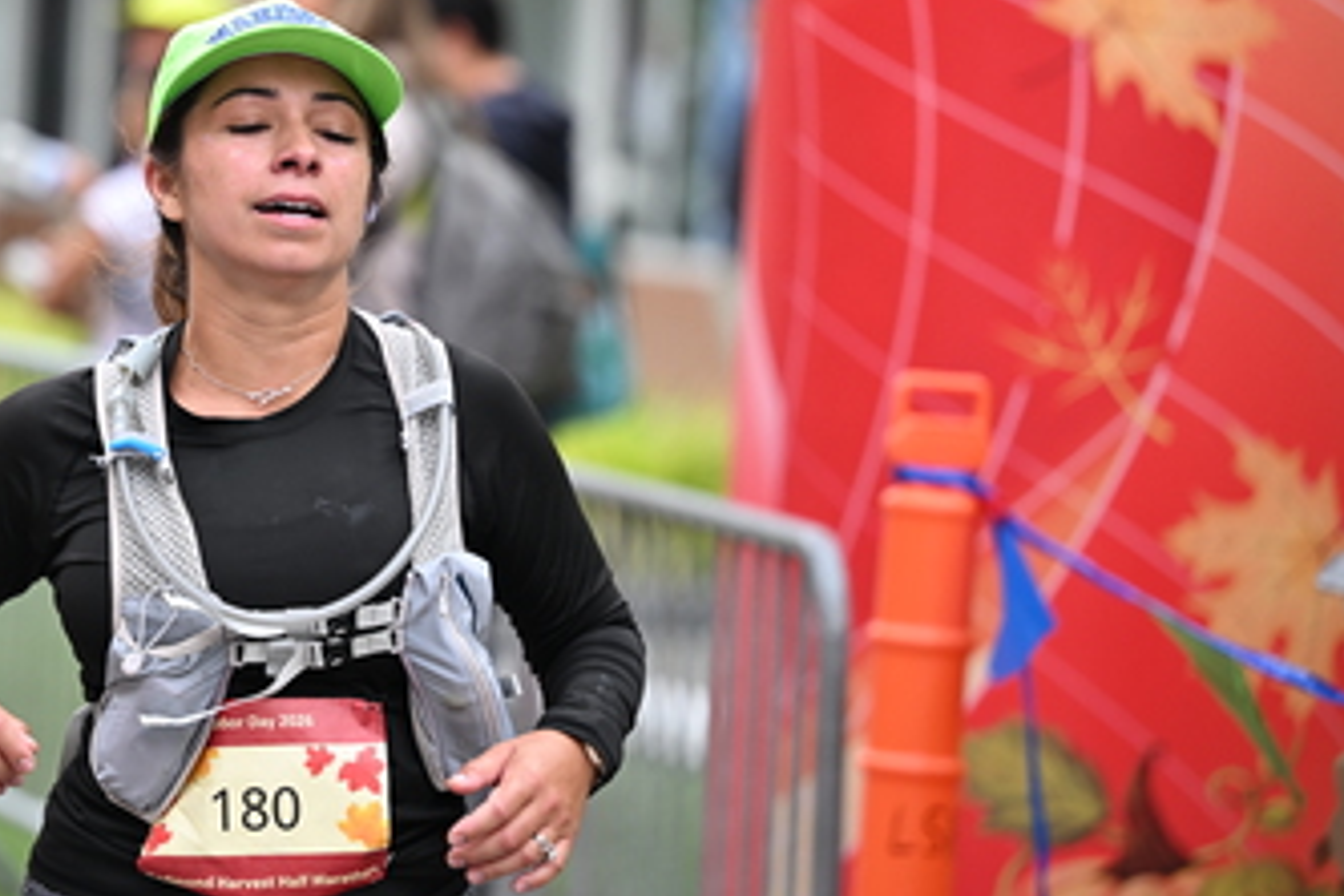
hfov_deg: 9.2
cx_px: 262
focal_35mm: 223
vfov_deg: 6.2
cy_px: 256
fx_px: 8325
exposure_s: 1/2000
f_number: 2.8
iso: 640
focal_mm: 135
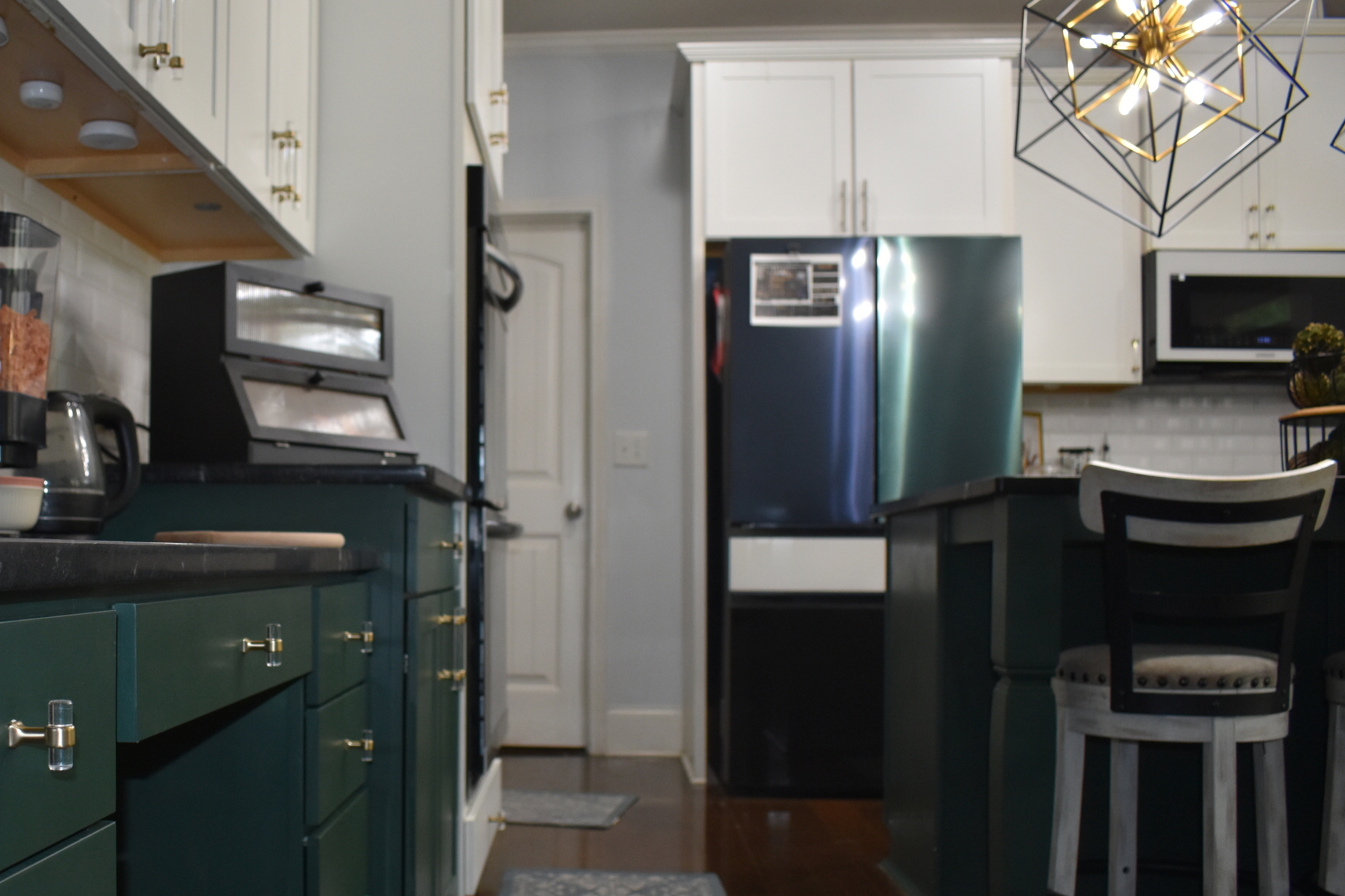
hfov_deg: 51.0
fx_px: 1382
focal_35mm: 37
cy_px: 560
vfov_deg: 35.7
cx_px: 452
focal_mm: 18
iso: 800
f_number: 3.5
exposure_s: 1/125
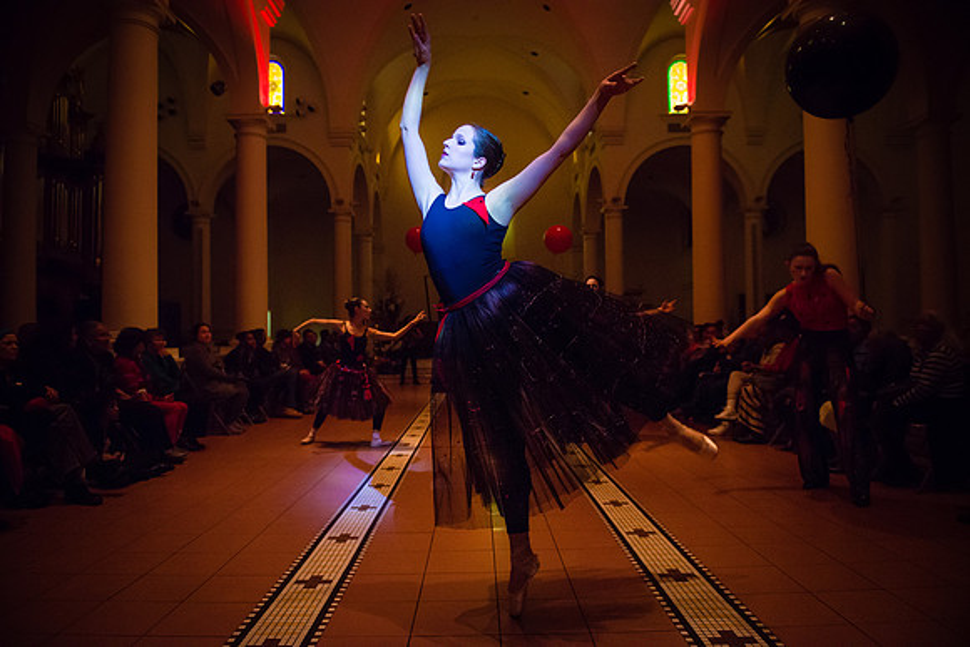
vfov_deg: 53.2
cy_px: 324
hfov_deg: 73.7
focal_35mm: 24
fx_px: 647
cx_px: 485
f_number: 2.8
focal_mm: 24
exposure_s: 1/400
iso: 5000
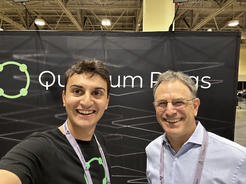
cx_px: 123
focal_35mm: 23
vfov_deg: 58.9
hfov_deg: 73.9
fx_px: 163
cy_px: 92
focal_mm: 2.69
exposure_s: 1/60
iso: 160
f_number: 1.9
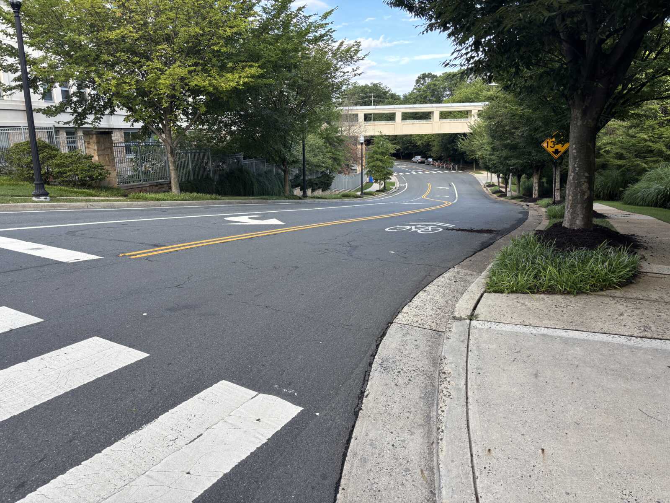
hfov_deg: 67.3
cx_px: 335
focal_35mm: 26
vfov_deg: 53.1
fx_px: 503
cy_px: 252
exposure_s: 1/387
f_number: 1.6
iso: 50
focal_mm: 5.96
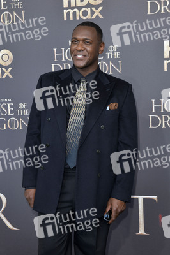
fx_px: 355
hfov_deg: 26.9
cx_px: 85
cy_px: 128
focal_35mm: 50
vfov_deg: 39.6
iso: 400
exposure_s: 1/200
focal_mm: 50
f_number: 6.3
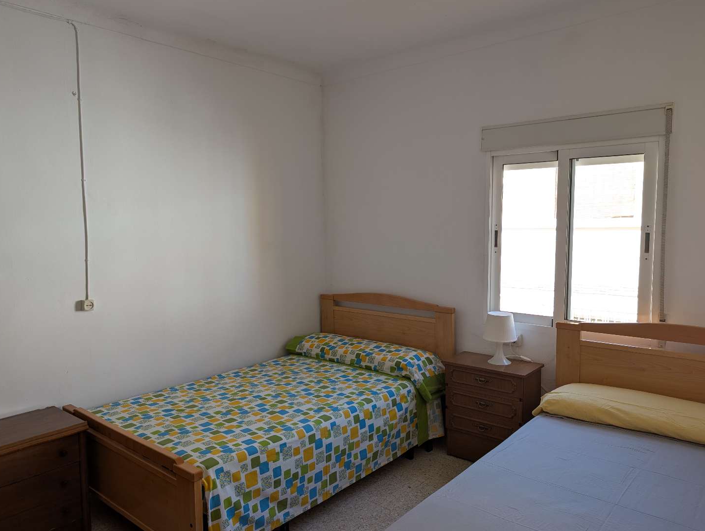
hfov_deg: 69.3
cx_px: 353
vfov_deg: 55.0
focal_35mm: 25
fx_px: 510
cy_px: 267
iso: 16
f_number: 1.68
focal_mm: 6.9
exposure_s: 1/78.6
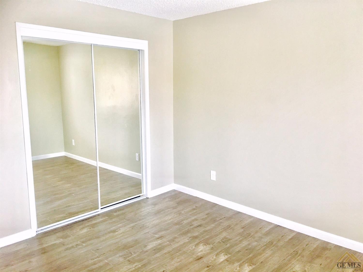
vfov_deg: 48.2
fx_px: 304
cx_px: 182
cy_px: 136
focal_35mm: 29
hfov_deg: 61.7
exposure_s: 1/15
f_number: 2.2
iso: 64
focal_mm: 4.15
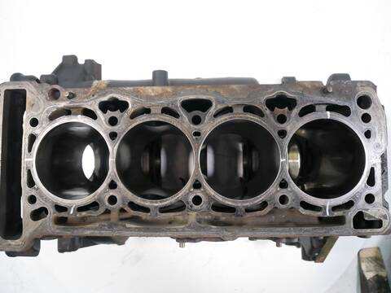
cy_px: 146
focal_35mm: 24
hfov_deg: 71.6
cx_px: 196
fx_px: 271
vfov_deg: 56.8
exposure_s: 1/60
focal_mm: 12
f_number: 3.5
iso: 1250
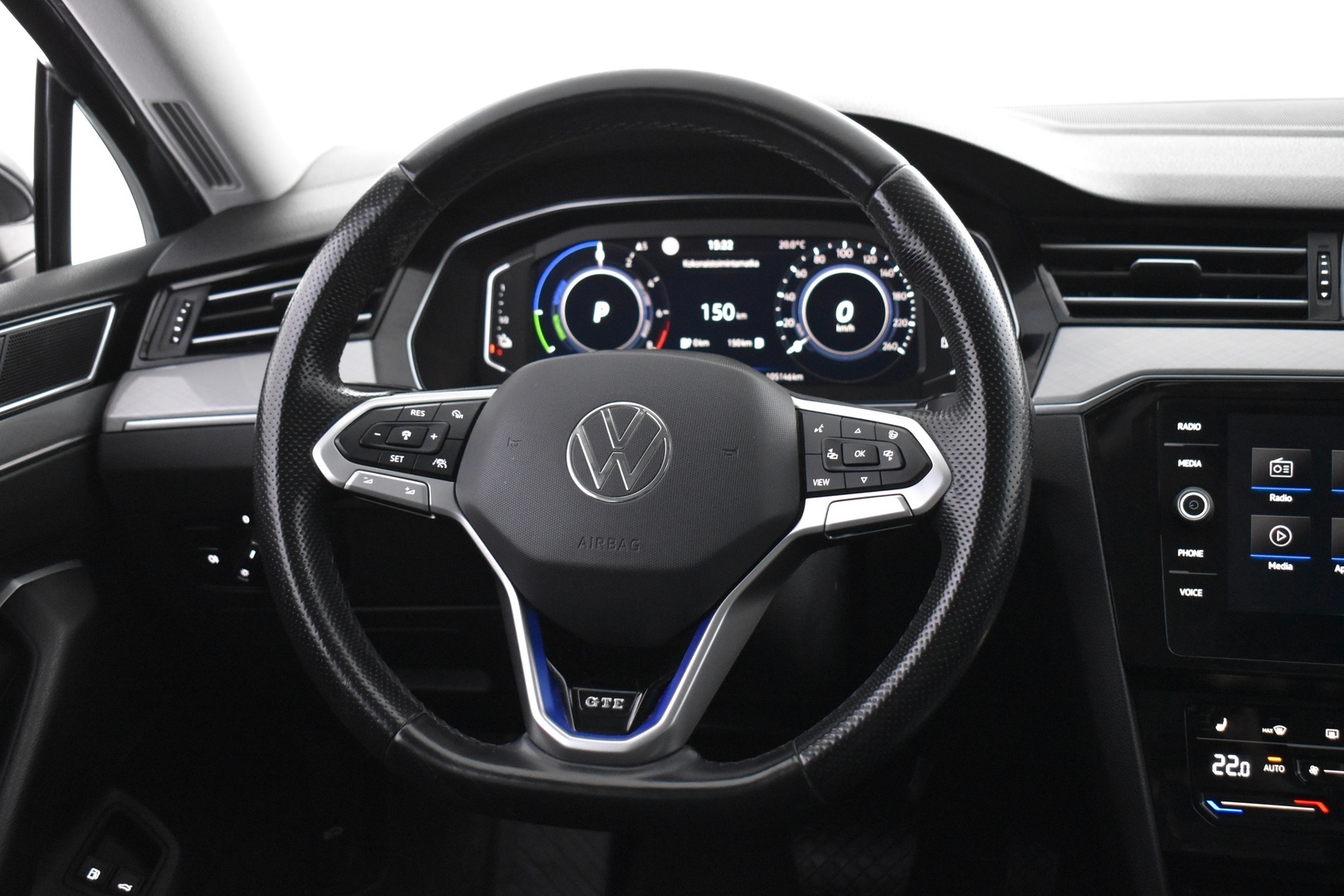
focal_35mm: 45
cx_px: 672
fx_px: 1680
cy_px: 448
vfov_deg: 29.9
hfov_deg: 43.6
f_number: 4.2
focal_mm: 30
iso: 3200
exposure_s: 1/15
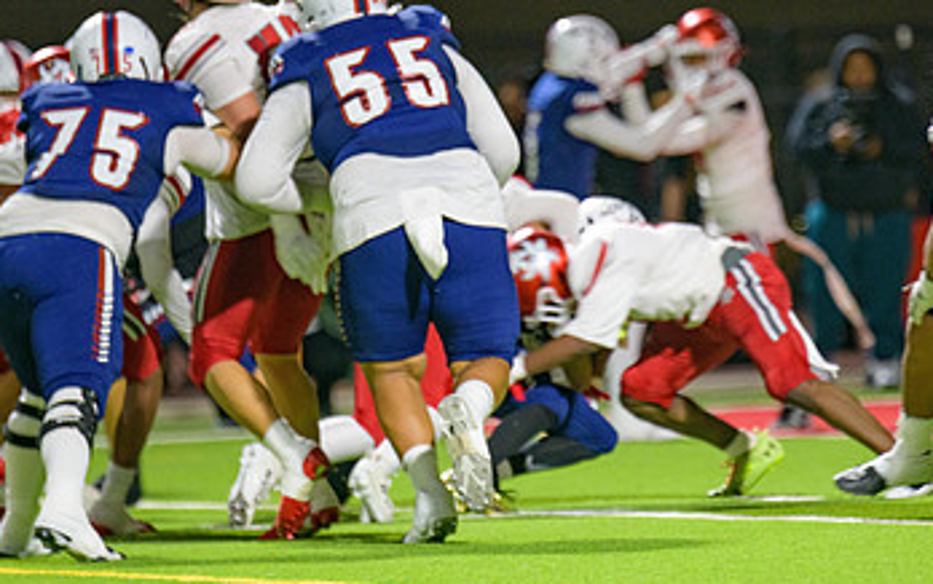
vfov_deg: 2.6
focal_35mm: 509
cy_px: 283
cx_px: 558
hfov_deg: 4.1
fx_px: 12951
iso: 2000
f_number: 2.8
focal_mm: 300
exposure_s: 1/250
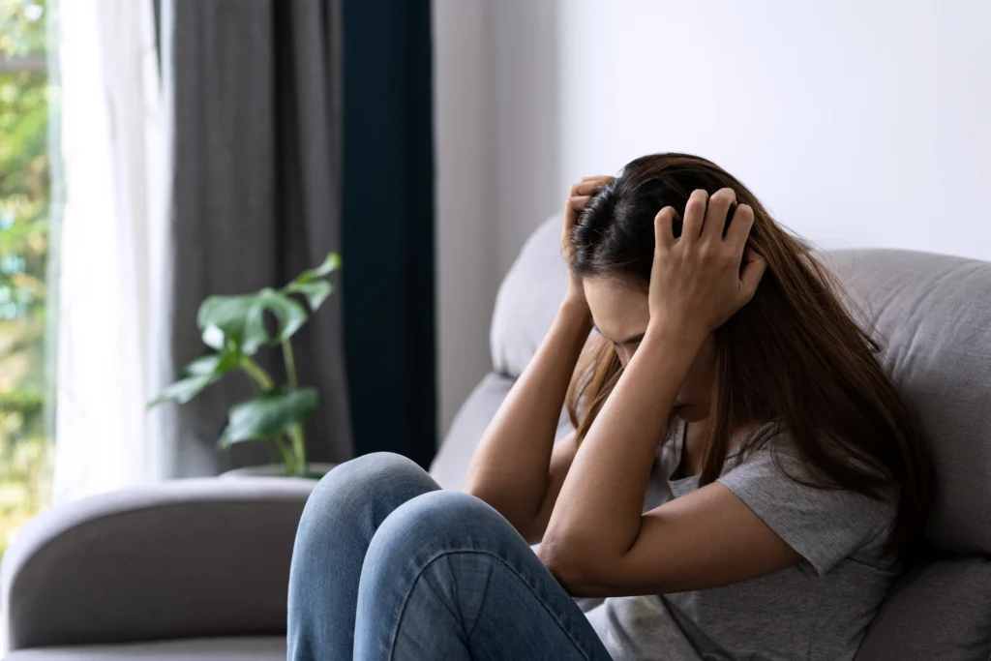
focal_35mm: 55
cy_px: 330
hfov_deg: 36.2
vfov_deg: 24.6
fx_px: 1514
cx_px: 496
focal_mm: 55
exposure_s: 1/80
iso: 200
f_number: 2.8
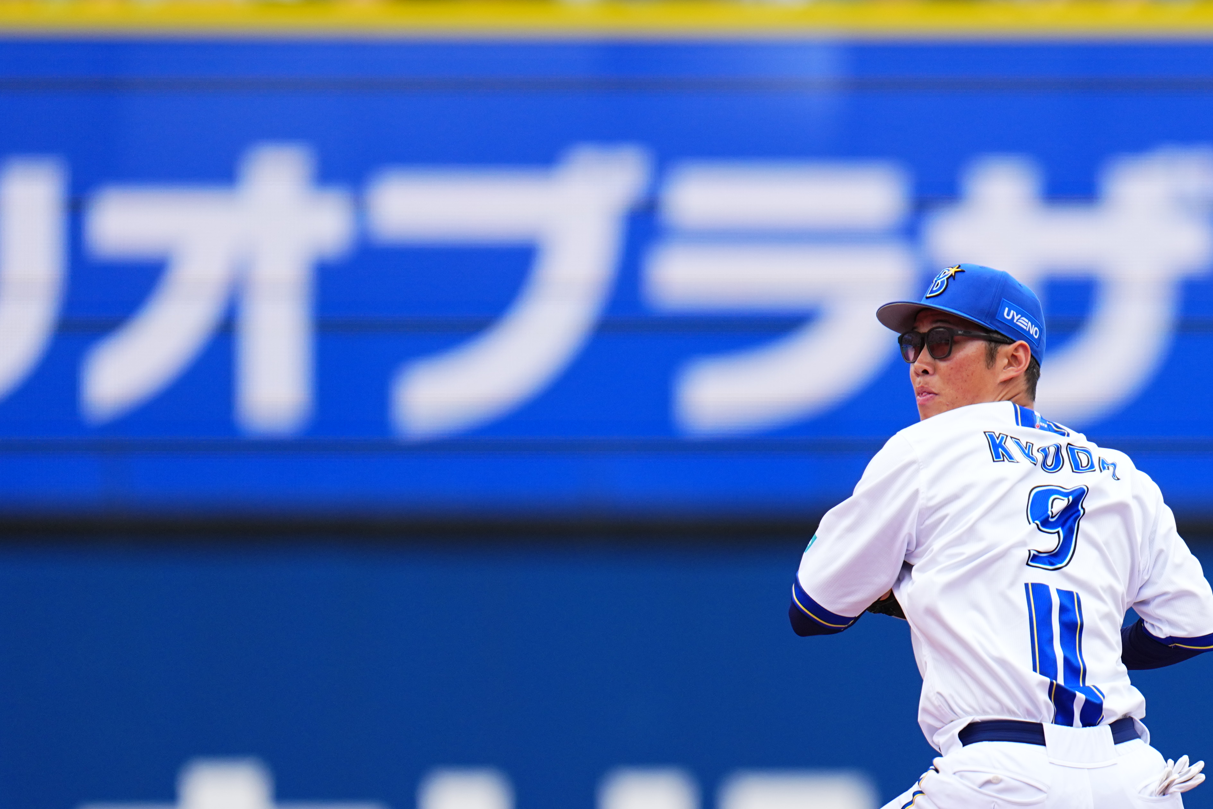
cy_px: 797
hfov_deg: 2.3
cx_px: 949
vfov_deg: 1.5
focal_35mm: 913
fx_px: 30763
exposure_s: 1/2000
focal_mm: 400
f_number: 2.8
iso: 400
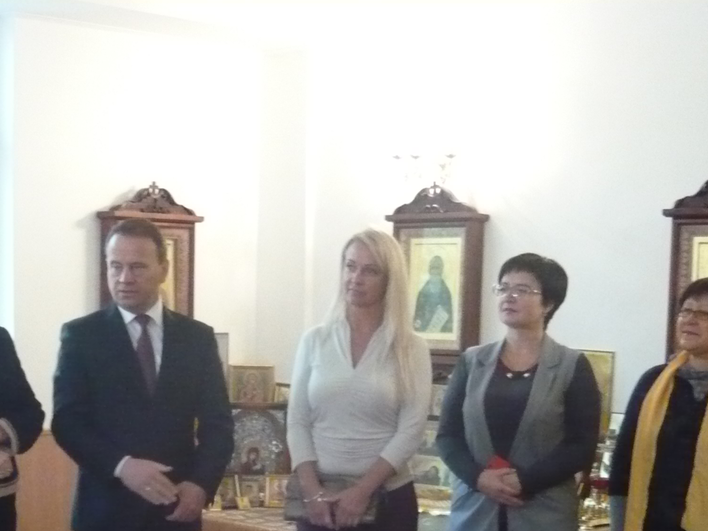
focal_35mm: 72
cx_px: 222
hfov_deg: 26.8
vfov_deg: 19.6
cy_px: 575
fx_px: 1473
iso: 800
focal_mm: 5.5
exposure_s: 1/40
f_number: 2.8
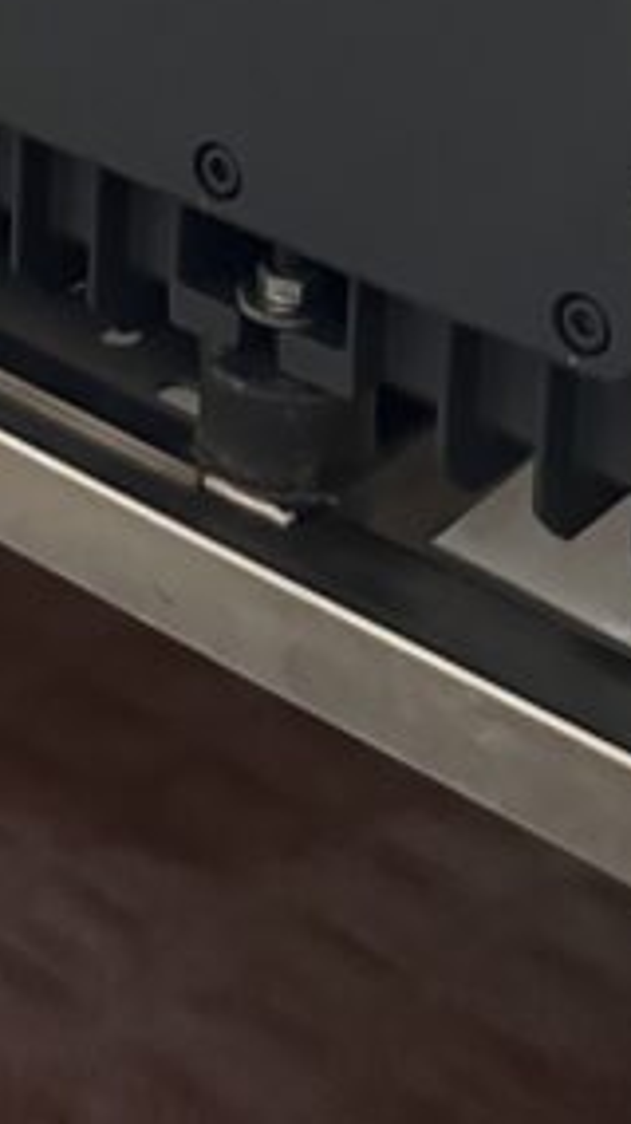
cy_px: -816
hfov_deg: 12.8
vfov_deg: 18.5
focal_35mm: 94
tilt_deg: -8.8
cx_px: 185
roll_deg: -2.2
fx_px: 2800
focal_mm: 6.86
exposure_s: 1/33
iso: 800
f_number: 1.78
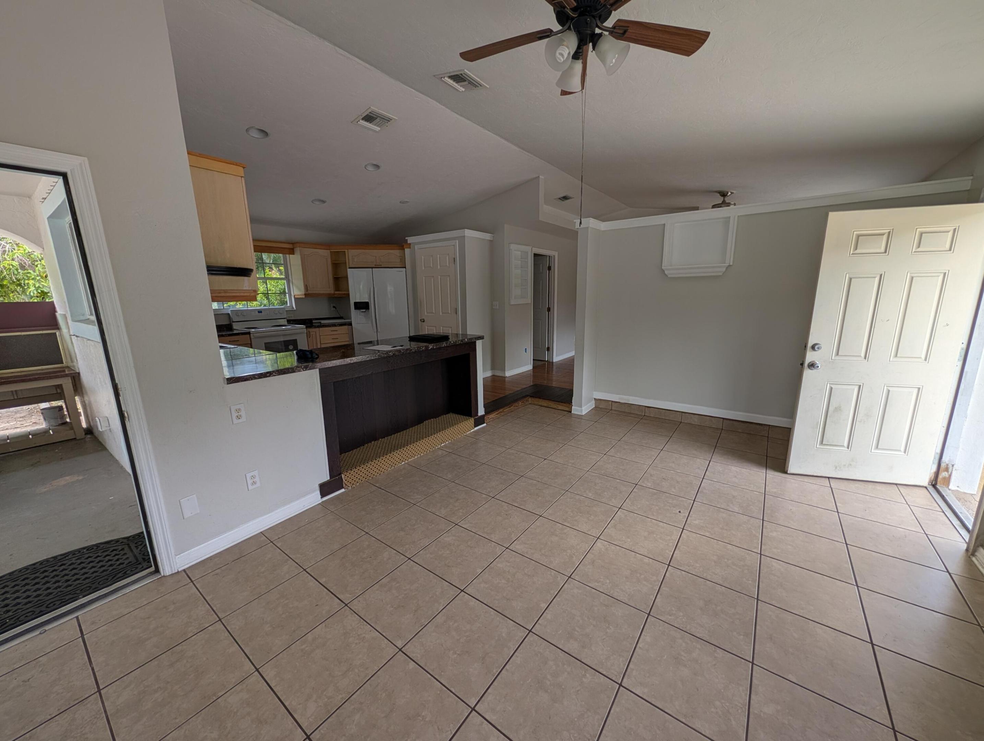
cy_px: 370
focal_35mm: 12
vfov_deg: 94.6
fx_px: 342
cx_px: 492
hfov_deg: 110.5
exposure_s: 1/192
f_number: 1.7
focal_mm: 2.02
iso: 30
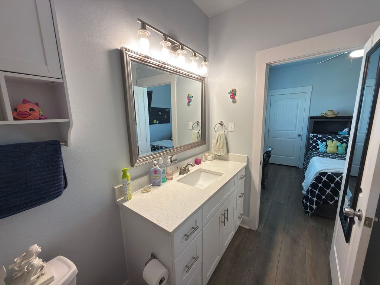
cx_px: 190
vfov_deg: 85.7
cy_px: 142
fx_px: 154
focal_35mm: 14
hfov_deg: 102.1
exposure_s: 1/60
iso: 50
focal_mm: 2.2
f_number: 2.2
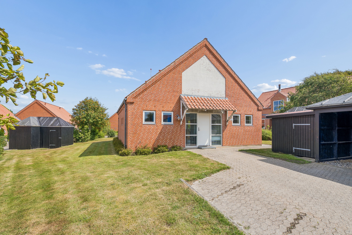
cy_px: 118
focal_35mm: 17
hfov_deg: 93.3
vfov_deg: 70.4
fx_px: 166
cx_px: 176
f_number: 8
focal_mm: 17
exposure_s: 1/250
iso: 160
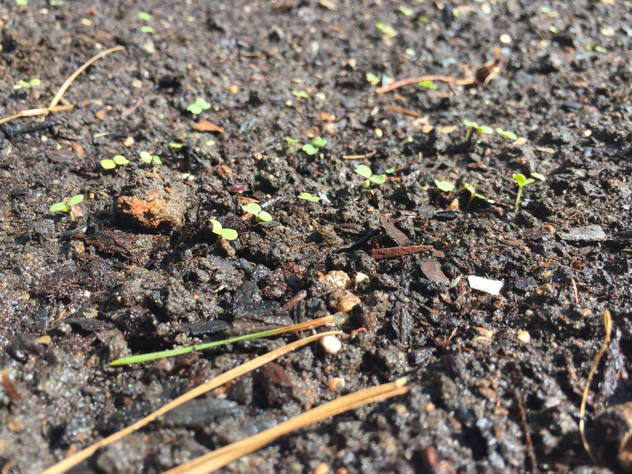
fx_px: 529
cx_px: 316
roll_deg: -0.5
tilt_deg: -32.2
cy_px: 237
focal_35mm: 29
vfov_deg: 48.2
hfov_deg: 61.7
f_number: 2.2
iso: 32
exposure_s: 1/465
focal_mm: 4.15
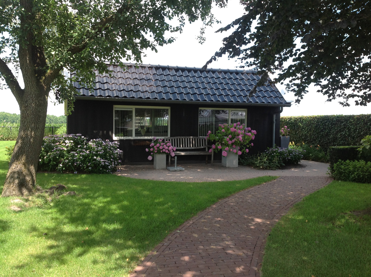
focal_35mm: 35
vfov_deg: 40.6
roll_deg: +0.4
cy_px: 138
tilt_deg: -1.9
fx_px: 375
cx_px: 186
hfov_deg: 52.7
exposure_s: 1/408
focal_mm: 4.28
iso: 50
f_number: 2.4
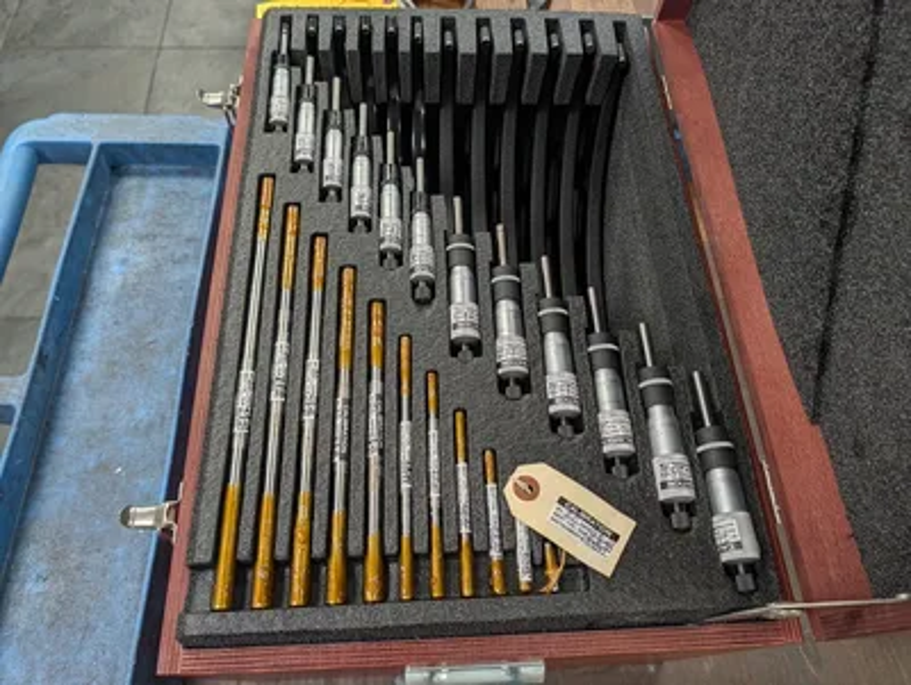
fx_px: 632
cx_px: 456
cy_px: 342
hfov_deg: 71.5
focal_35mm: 24
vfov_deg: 56.9
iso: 27
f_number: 1.68
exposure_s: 1/120
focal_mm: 6.9
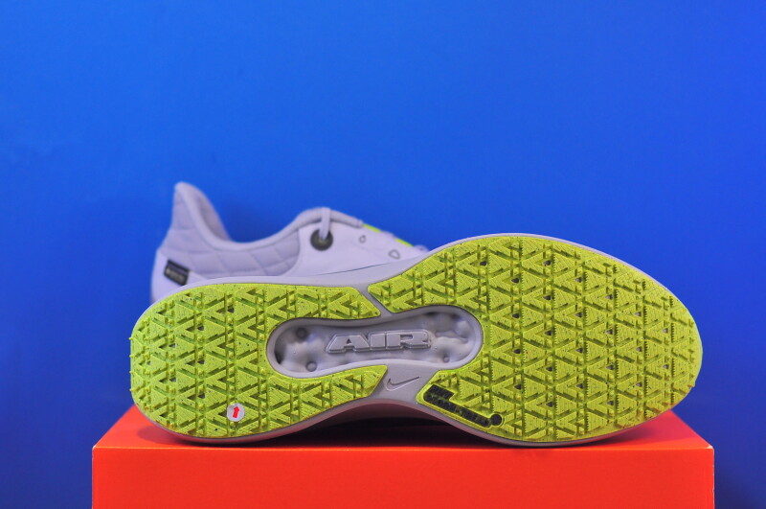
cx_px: 383
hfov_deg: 27.0
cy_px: 254
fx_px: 1594
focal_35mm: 75
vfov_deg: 18.1
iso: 250
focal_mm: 50
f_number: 2.5
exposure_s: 1/320
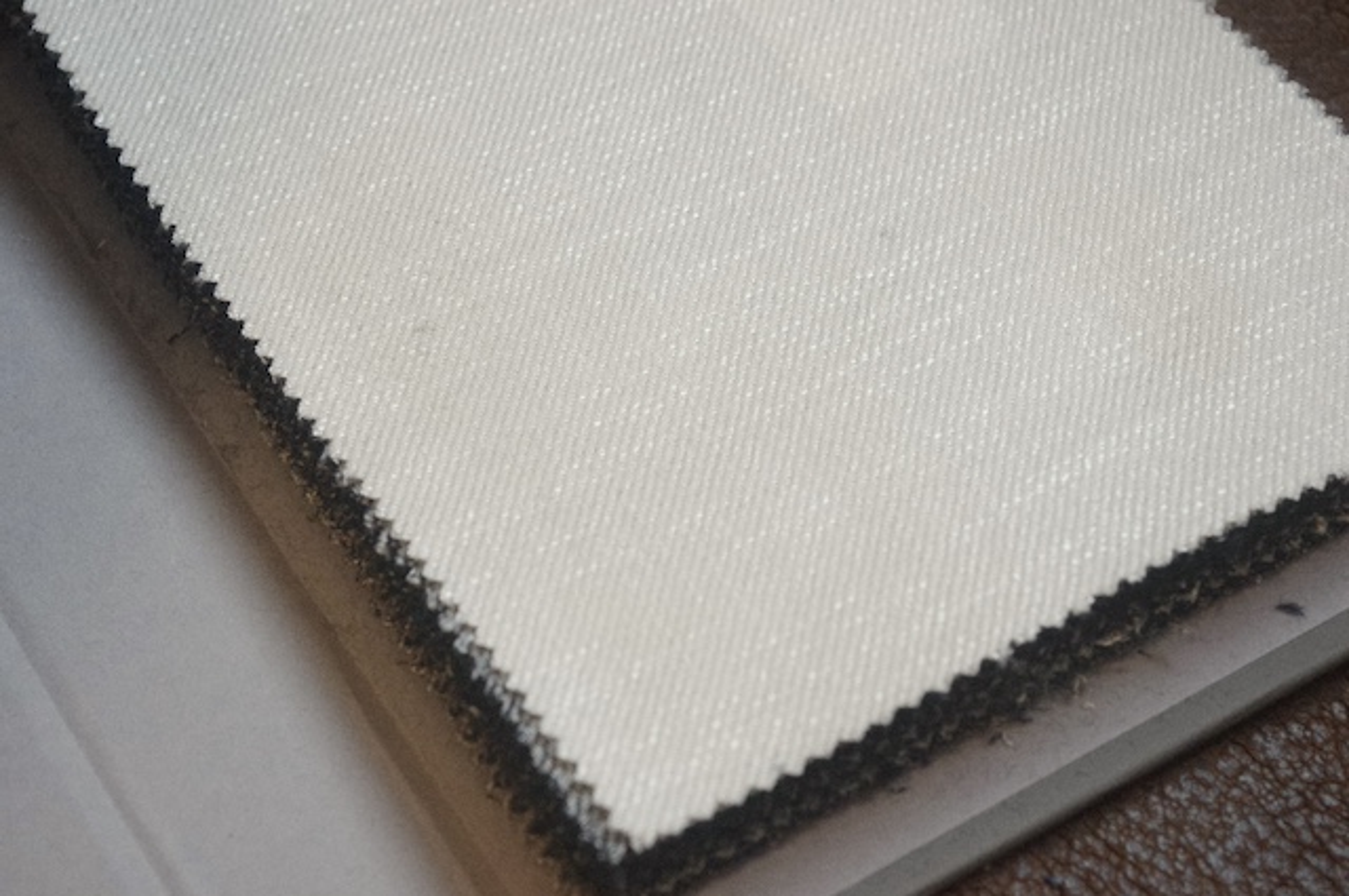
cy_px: 448
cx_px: 674
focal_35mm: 82
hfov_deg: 24.8
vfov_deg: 16.6
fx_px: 3069
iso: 6400
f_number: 8
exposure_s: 1/125
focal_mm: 55
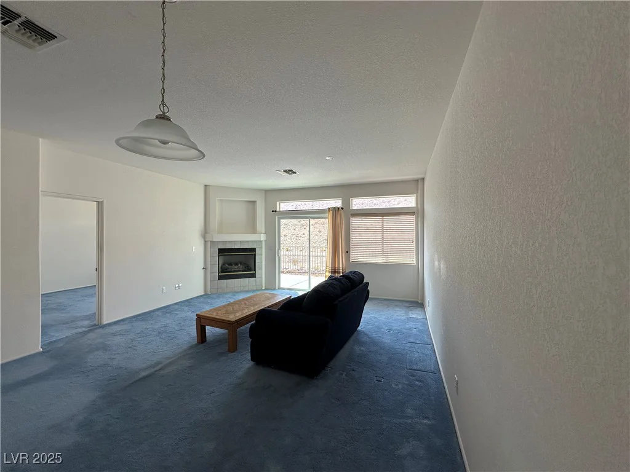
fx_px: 255
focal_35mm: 14
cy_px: 236
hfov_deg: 102.1
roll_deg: +0.0
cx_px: 315
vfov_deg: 85.7
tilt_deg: -0.3
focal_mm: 2.22
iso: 40
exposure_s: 1/183
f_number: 2.2
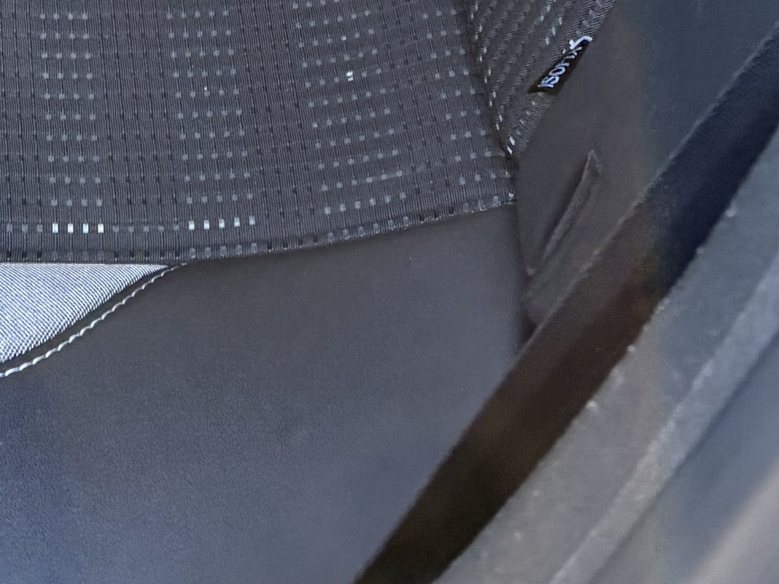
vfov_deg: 11.3
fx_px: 2408
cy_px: -861
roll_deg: -0.2
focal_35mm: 107
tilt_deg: -28.4
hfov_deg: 18.1
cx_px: 78
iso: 160
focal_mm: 5.96
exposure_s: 1/60
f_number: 1.6
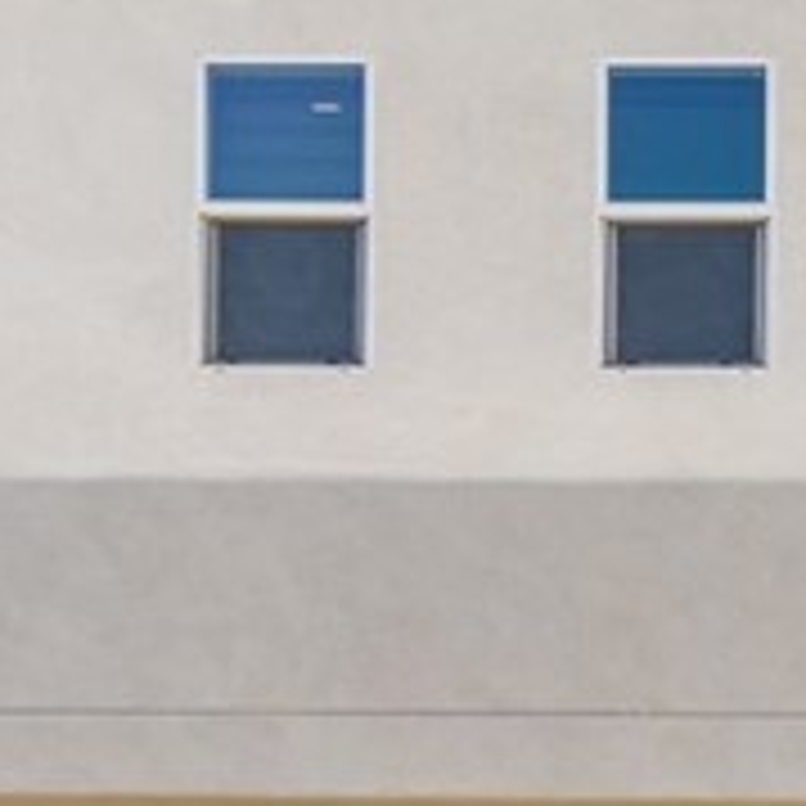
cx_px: 914
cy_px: 498
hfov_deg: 23.6
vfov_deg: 25.3
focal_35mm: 68
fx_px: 1791
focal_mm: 14
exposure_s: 1/200
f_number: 6.3
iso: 320
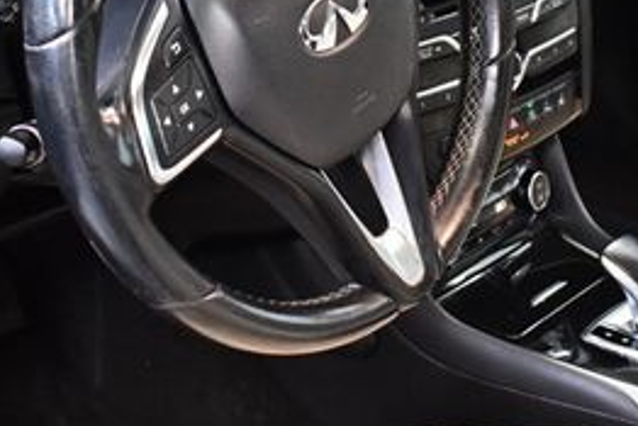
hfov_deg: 23.1
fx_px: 1560
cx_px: 348
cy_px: 22
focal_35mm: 88
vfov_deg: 15.3
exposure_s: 1/80
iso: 3200
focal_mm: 18
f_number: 3.5
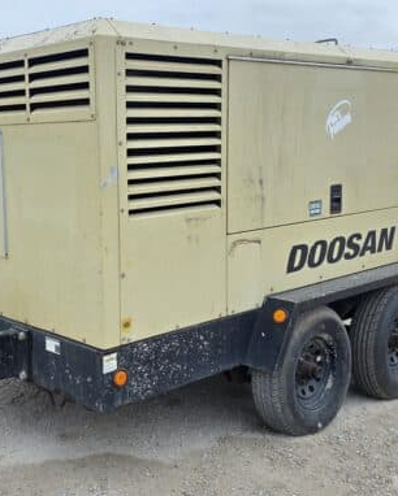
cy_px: 234
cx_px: 107
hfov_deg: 31.6
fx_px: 691
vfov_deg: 39.5
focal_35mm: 47
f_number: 1.7
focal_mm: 6.3
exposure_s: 1/180
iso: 40
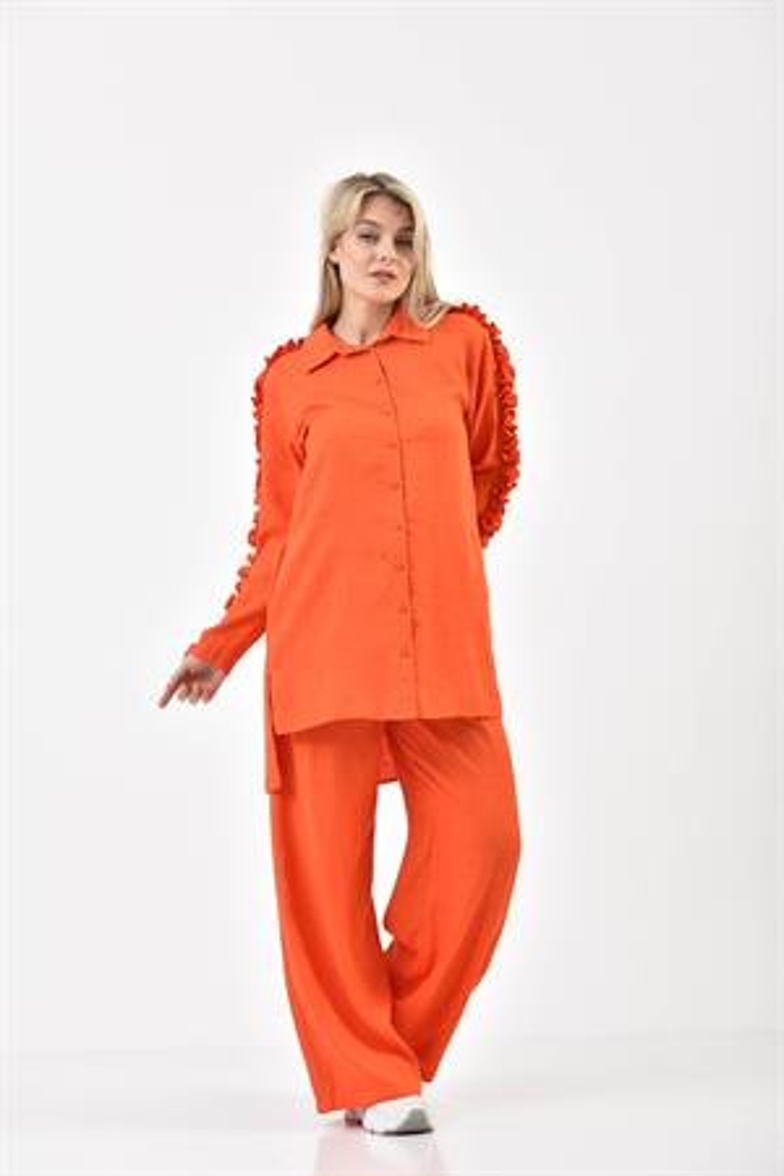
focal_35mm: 86
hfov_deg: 15.9
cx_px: 392
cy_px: 588
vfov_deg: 23.6
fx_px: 2809
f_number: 6.3
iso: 100
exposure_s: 1/160
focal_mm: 86
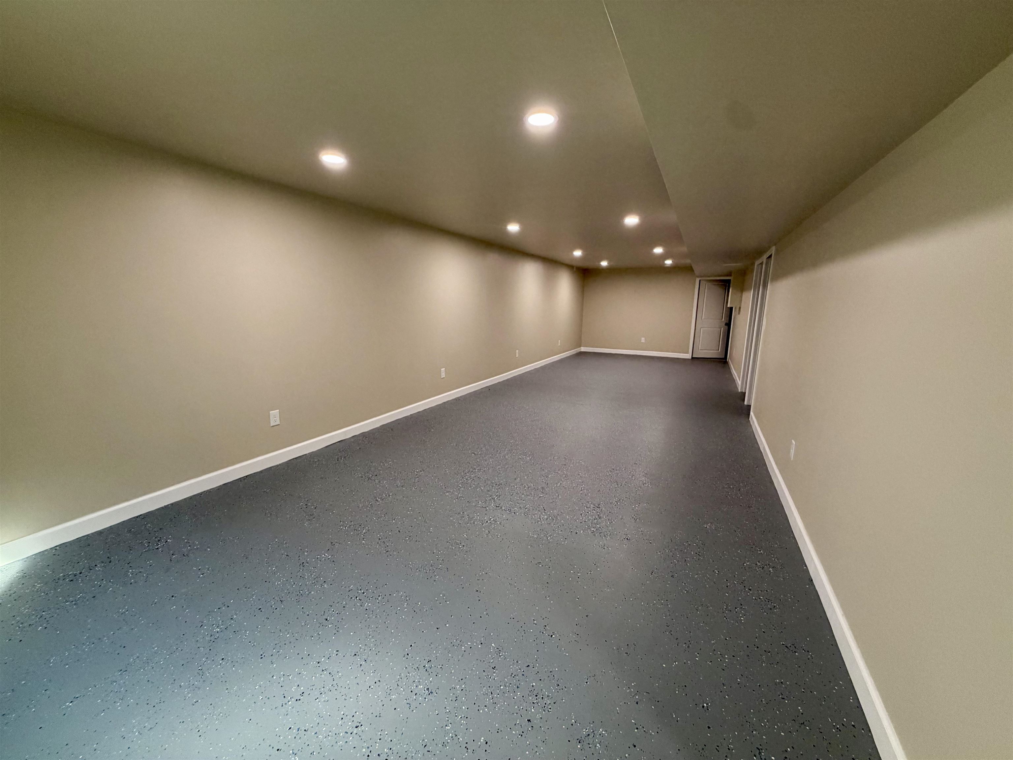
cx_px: 506
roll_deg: -0.8
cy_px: 380
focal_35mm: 14
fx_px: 410
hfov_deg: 102.1
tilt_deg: -11.5
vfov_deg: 85.7
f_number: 2.2
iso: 200
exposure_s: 1/60
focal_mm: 2.22
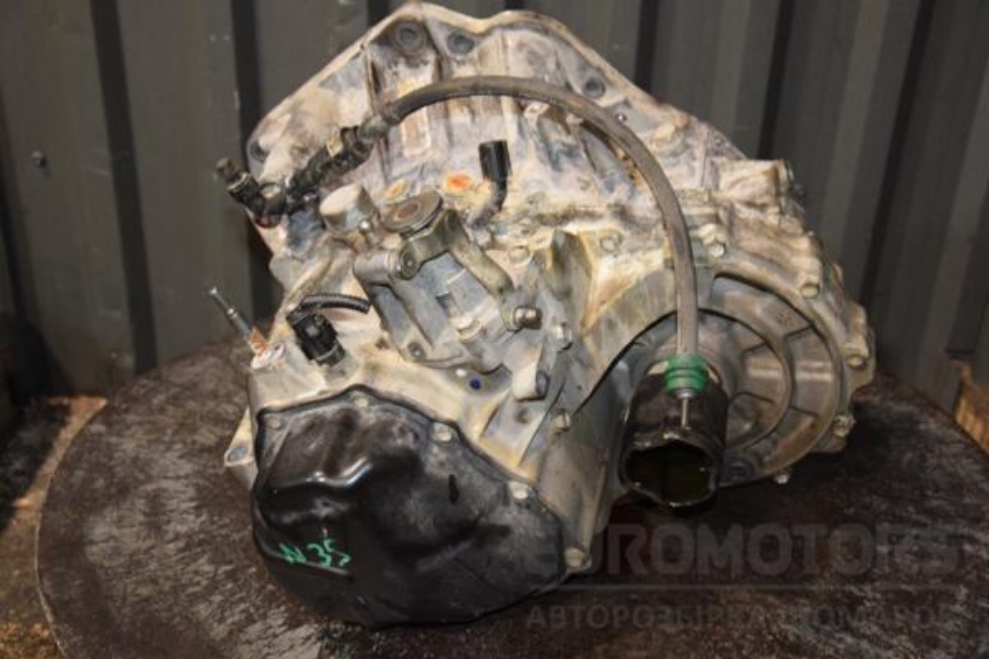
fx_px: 1236
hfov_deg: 43.6
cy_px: 330
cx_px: 494
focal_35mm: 45
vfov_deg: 29.9
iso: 800
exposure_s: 1/60
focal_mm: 30
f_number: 5
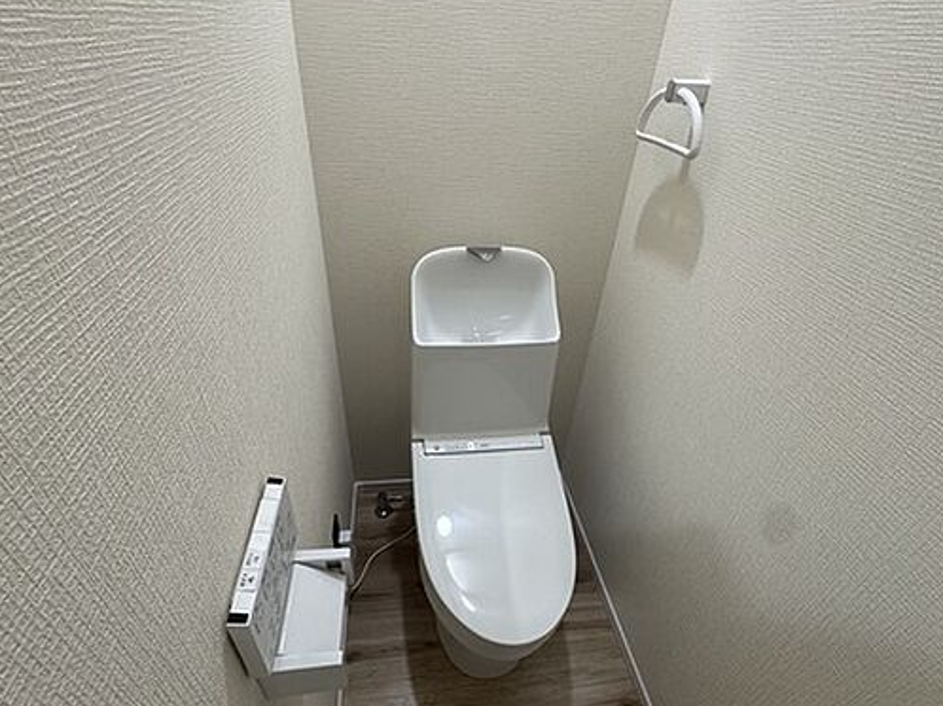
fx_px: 490
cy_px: 403
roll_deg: -3.7
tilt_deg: -37.4
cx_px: 470
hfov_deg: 87.8
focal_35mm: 18
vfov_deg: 71.2
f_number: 2.2
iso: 320
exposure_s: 1/120
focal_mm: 2.22
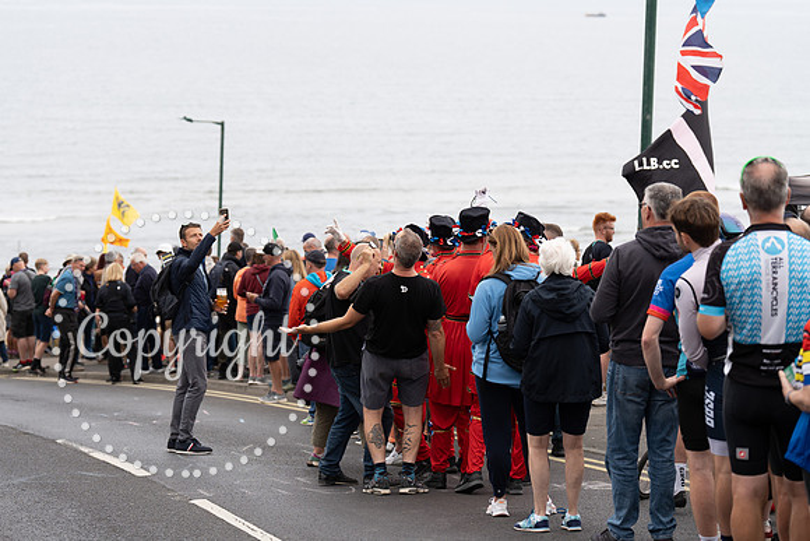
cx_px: 405
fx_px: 2048
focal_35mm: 91
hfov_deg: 22.4
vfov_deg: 15.0
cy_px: 270
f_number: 3.5
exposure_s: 1/1000
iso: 320
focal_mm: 91
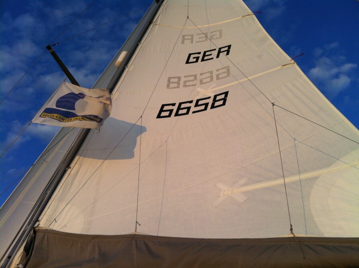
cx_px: 180
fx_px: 362
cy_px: 134
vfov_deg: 40.6
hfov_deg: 52.7
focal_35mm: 35
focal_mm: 3.85
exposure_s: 1/1120
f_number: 2.8
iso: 80
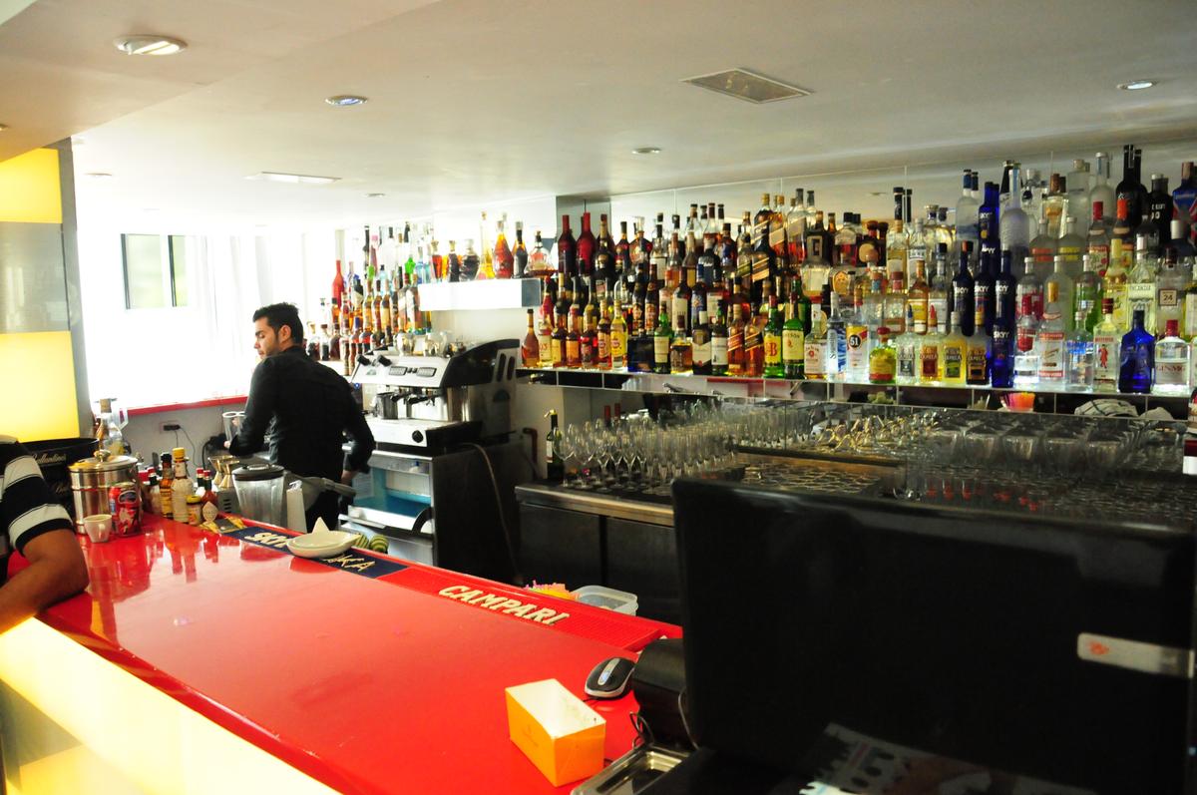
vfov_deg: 47.8
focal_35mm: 27
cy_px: 398
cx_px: 598
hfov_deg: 67.4
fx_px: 897
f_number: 3.5
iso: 3200
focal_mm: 18
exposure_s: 1/100
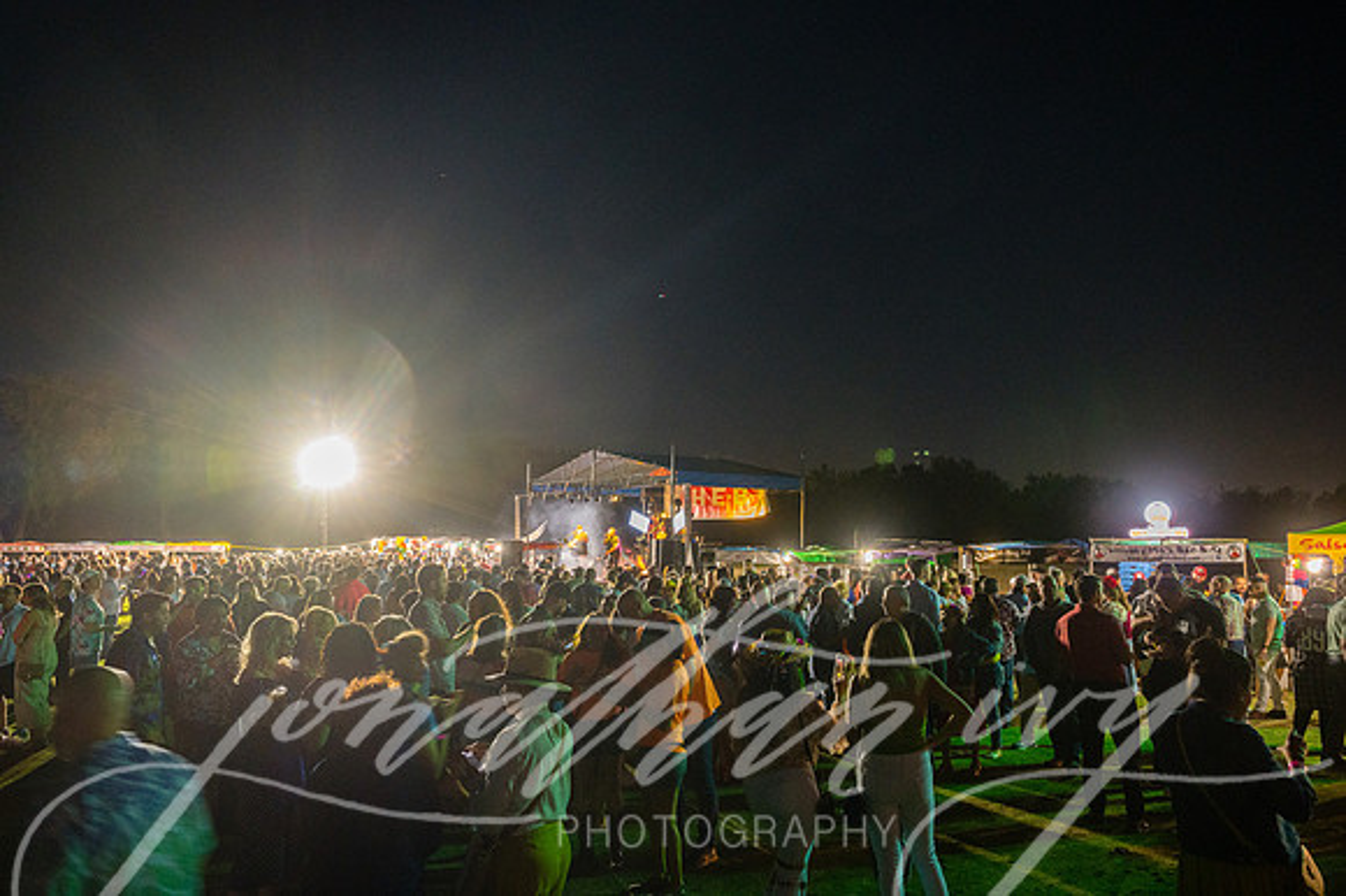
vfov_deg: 51.6
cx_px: 673
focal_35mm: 25
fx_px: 927
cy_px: 448
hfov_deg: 72.0
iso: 2500
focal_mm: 24
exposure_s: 1/25
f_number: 4
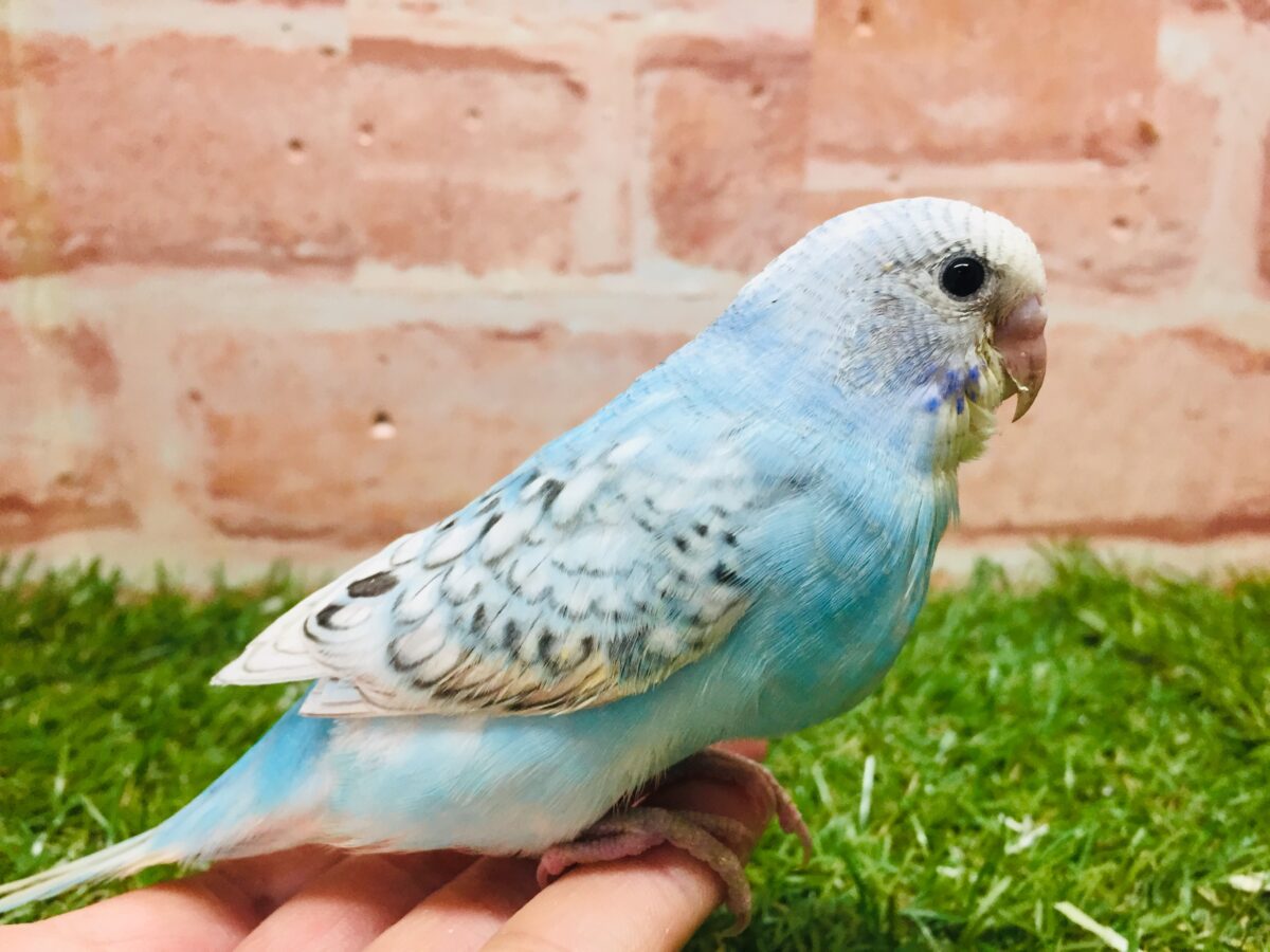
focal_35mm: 29
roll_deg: -0.1
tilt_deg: -11.4
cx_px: 635
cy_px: 476
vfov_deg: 48.2
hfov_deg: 61.7
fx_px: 1064
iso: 50
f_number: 2.2
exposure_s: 1/30
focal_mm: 4.15
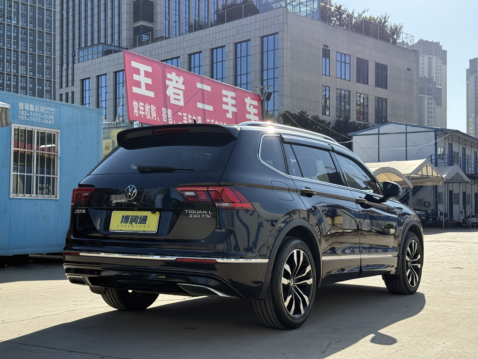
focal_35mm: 48
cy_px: 180
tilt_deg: +3.1
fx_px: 663
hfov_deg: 39.7
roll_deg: +0.1
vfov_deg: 30.3
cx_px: 239
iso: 100
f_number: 1.78
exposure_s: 1/3226
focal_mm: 6.76
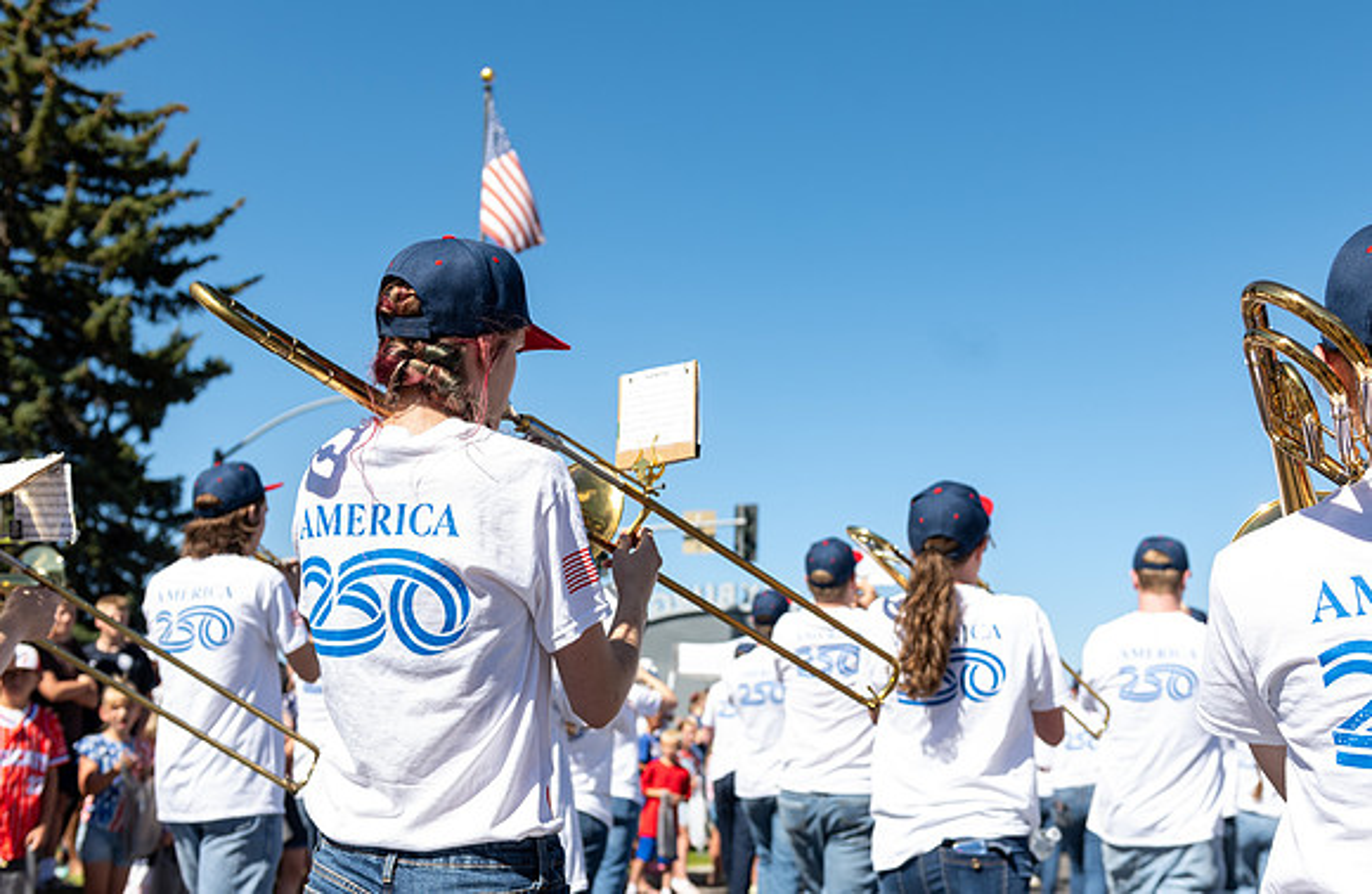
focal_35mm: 46
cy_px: 495
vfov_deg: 29.0
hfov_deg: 43.2
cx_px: 737
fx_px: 1730
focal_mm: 35
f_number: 3.5
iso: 100
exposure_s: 1/640
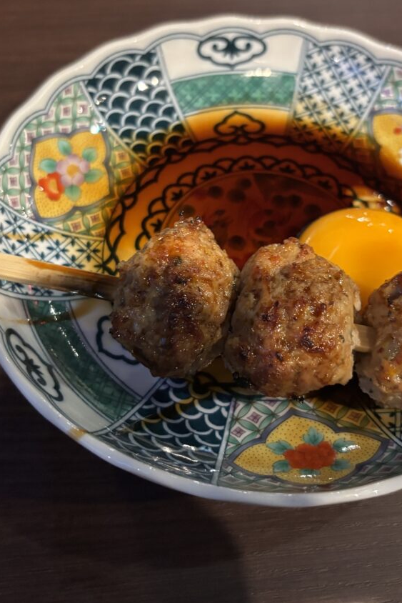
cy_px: 269
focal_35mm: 41
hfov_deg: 32.6
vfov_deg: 47.3
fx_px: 686
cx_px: 236
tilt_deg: -54.7
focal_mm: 5.96
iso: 500
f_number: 1.6
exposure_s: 1/25
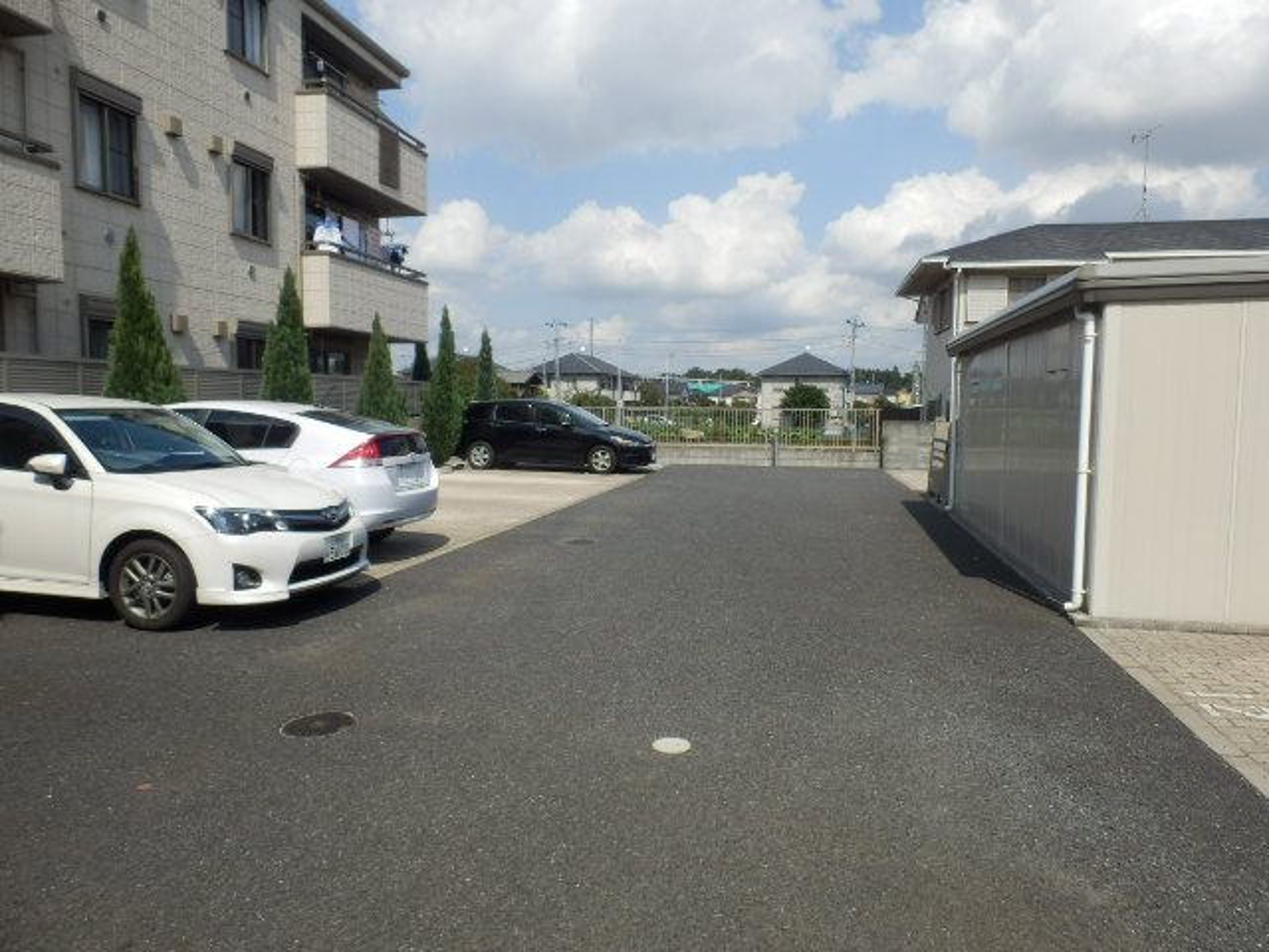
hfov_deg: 71.6
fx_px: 880
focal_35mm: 24
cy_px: 476
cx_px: 634
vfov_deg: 56.8
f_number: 7.9
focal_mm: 4.2
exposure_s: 1/200
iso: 80
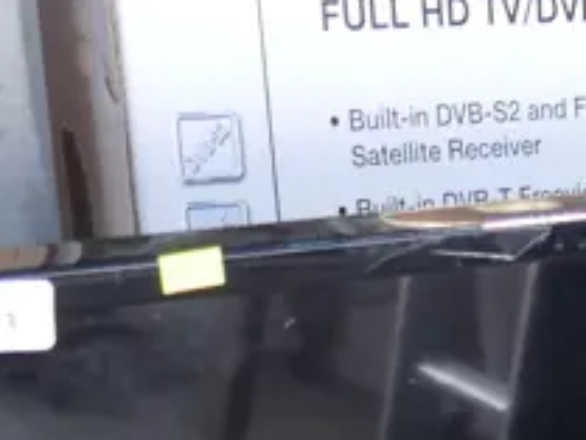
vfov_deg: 8.8
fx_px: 2659
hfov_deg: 11.4
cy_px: 929
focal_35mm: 157
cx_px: 1158
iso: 400
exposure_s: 1/60
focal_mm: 16
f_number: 3.6
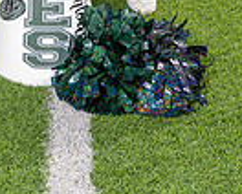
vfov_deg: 10.9
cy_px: -209
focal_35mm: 128
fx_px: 918
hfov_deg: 14.9
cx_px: 48
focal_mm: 40
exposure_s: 1/250
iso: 640
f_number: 4.5
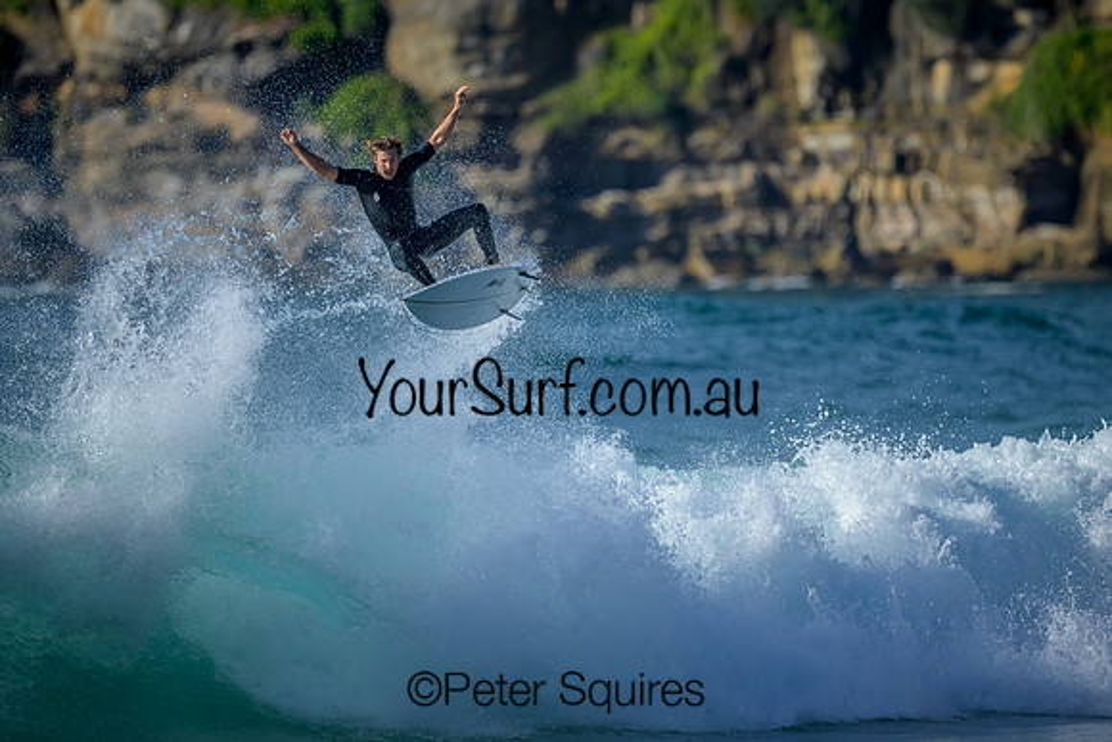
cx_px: 554
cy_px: 369
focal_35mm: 804
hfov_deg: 2.6
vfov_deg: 1.7
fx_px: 24825
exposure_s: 1/4000
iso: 640
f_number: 6.3
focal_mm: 800
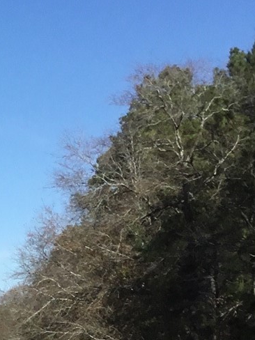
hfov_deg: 10.7
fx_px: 1277
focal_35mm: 130
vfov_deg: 14.8
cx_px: -193
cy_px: 385
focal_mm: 3.3
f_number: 2.4
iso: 25
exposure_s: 1/1733
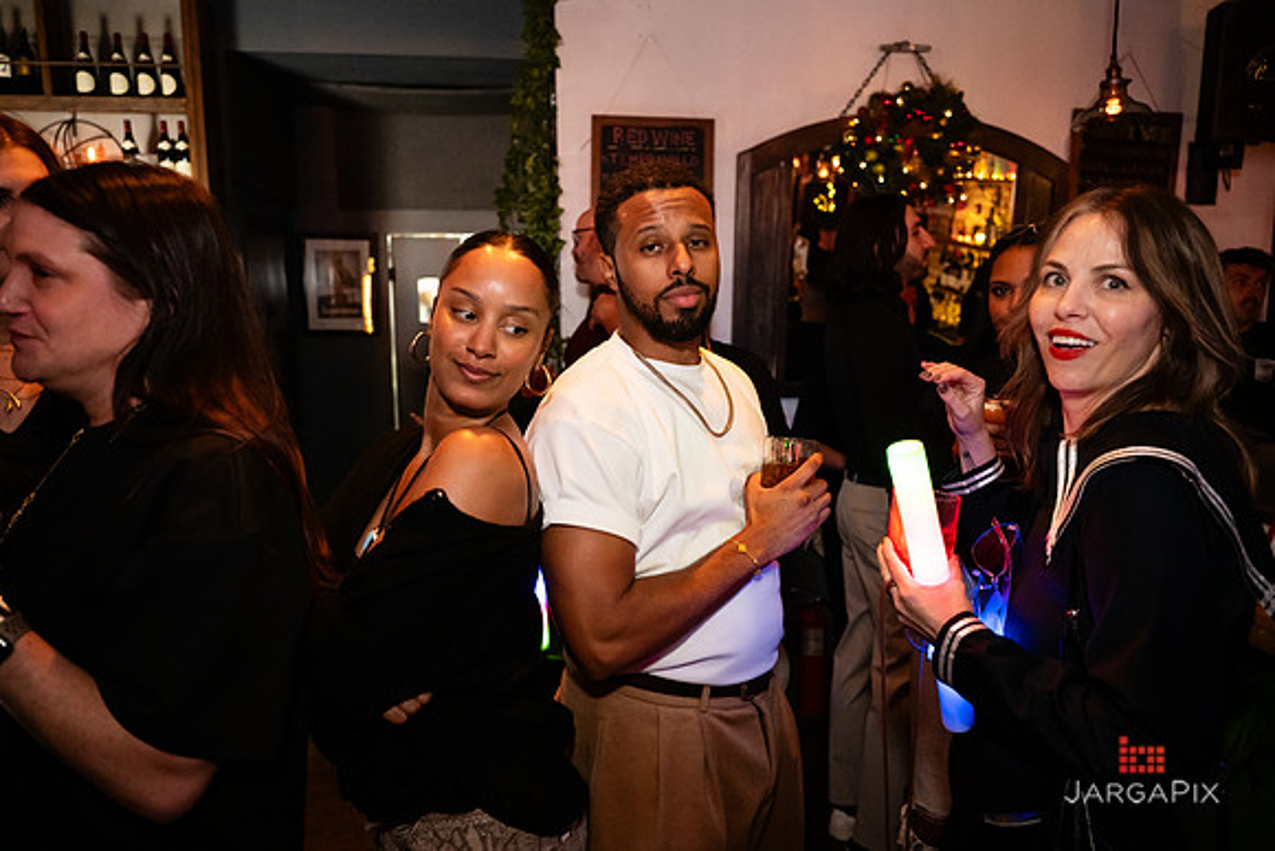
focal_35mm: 26
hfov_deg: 68.4
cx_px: 638
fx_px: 939
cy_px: 426
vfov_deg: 48.8
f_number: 2.8
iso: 3200
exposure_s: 1/100
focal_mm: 26
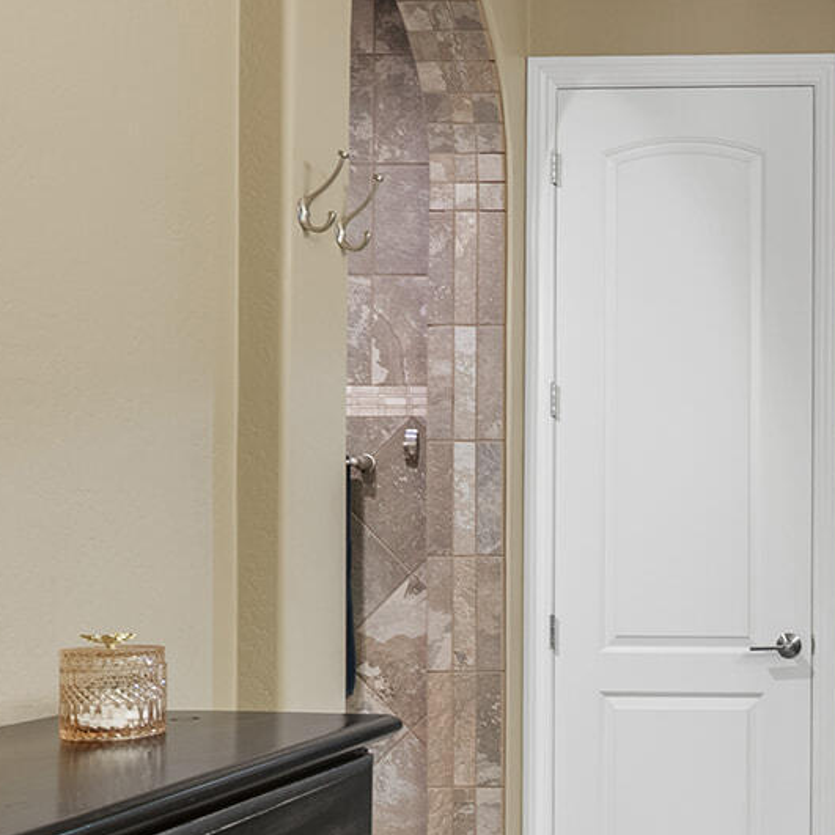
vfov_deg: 40.5
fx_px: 1119
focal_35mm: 41
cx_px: 870
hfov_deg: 36.1
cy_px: 548
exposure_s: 6
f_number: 8
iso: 100
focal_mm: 16
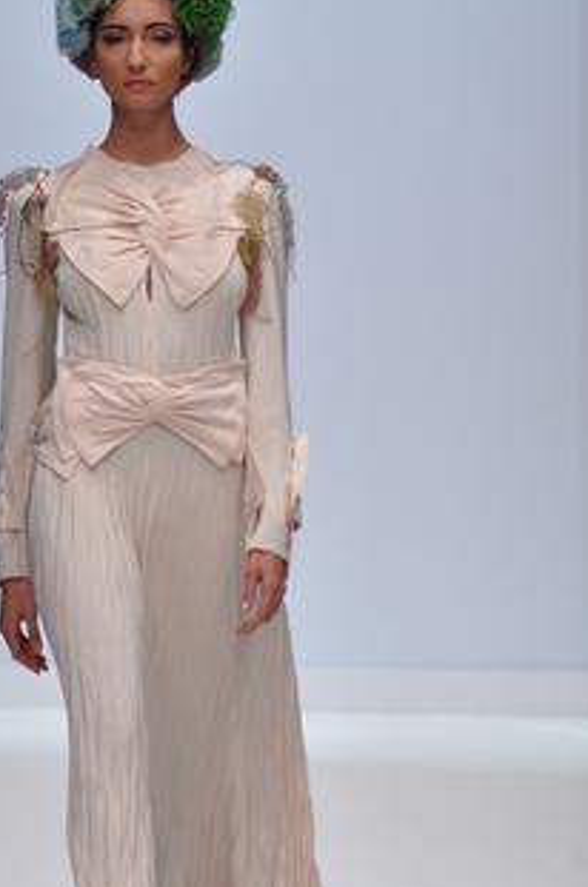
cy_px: 482
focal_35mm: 427
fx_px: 10508
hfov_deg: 3.2
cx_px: 161
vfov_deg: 4.8
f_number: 3.5
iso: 640
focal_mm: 170
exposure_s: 1/250
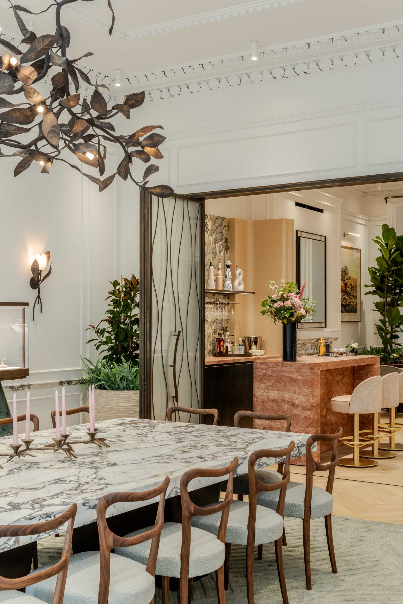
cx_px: 202
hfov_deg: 29.9
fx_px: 755
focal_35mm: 45
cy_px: 302
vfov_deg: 43.6
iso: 80
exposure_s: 1/2.5
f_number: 13
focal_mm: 45
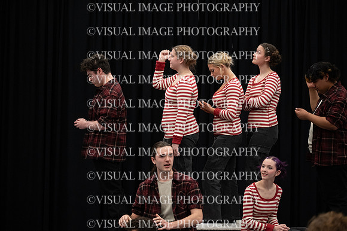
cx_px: 174
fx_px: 1117
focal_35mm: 116
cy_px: 116
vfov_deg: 11.8
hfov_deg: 17.7
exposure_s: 1/160
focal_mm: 116
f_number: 5
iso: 5000
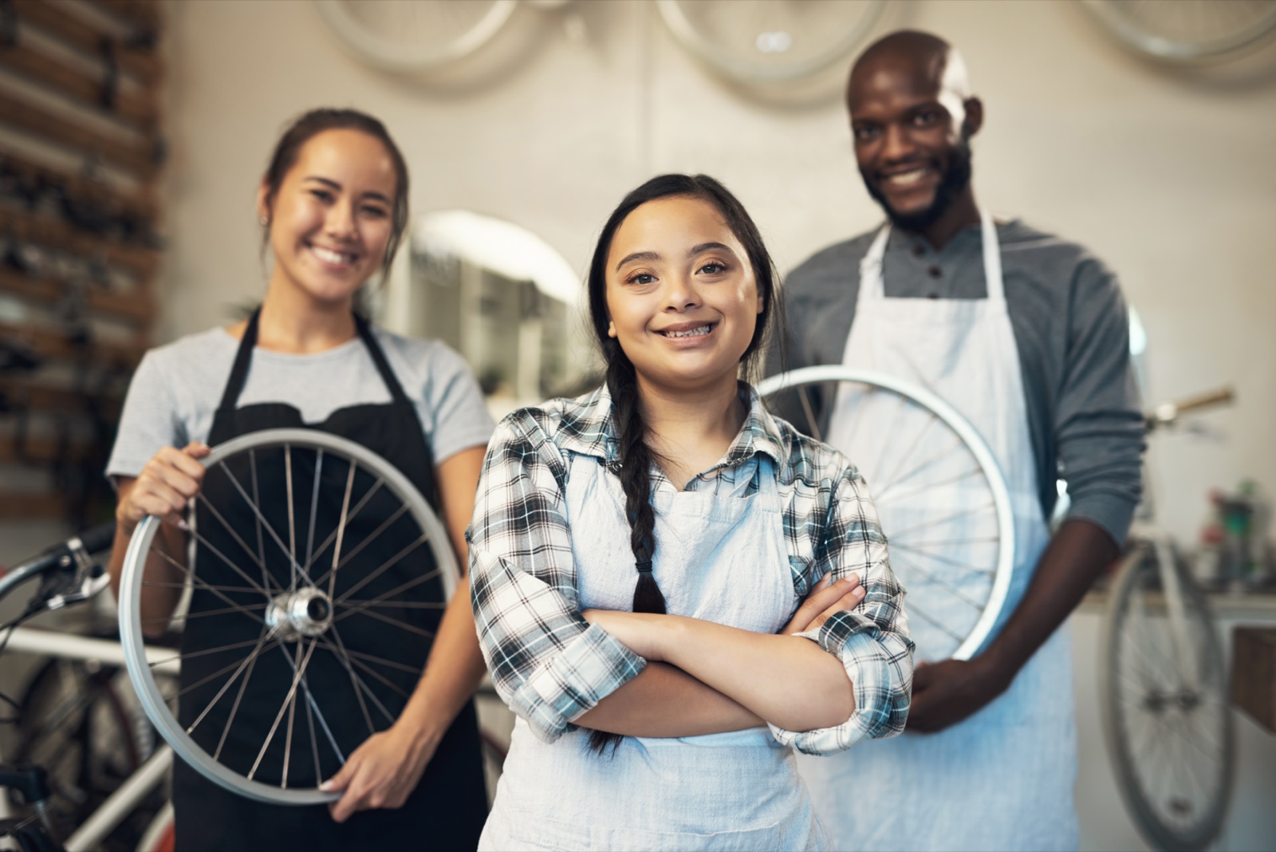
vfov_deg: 27.0
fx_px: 1773
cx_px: 638
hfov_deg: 39.6
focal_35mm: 50
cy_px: 426
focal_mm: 50
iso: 160
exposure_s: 1/125
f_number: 2
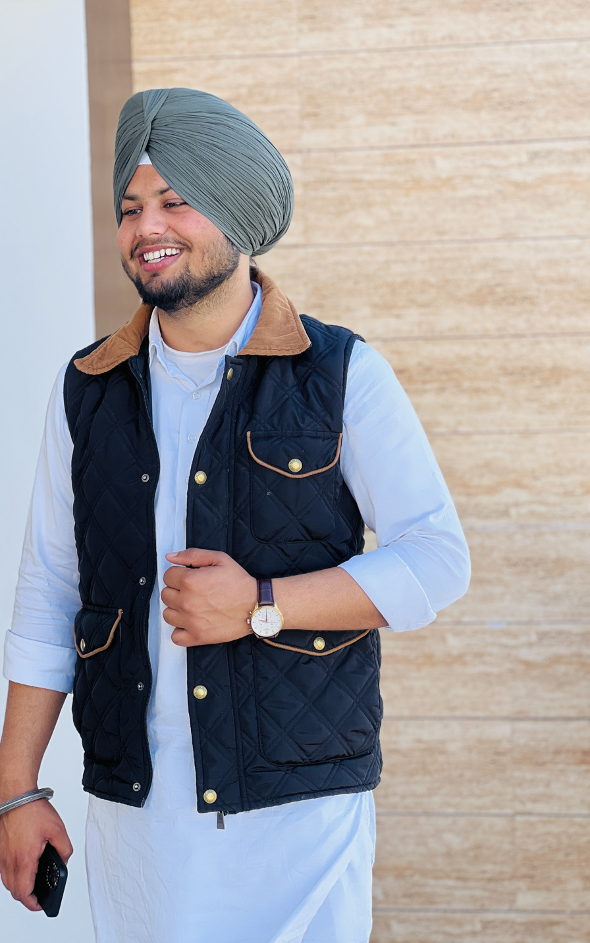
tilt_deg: -1.9
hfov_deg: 15.9
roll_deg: +1.3
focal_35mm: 82
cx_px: 242
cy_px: 471
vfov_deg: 25.2
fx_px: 2109
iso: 32
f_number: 2.8
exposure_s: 1/121
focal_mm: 9
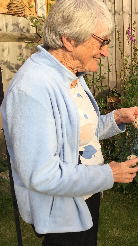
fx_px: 280
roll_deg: -0.1
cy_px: 123
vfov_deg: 47.4
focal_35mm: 43
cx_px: 159
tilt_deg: -14.2
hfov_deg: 25.3
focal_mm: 4.15
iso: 25
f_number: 2.2
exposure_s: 1/298
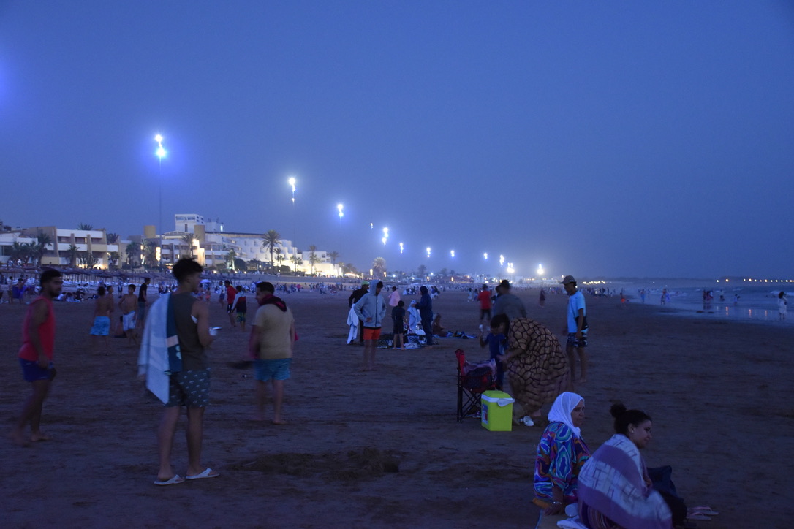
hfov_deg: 41.1
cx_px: 397
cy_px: 264
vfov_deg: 28.1
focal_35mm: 48
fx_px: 1059
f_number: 4
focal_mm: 32
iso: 3200
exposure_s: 1/10
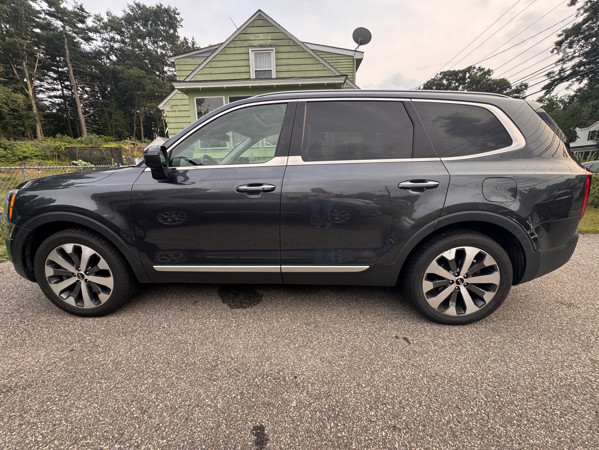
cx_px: 300
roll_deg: +1.0
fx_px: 242
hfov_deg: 102.1
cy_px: 225
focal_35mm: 14
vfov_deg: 85.7
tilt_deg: -13.2
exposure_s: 1/99
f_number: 2.2
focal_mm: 2.22
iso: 80
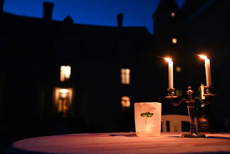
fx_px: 256
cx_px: 115
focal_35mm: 40
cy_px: 77
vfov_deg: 33.4
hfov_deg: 48.5
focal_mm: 40
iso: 5000
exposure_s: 1/80
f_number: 2.8
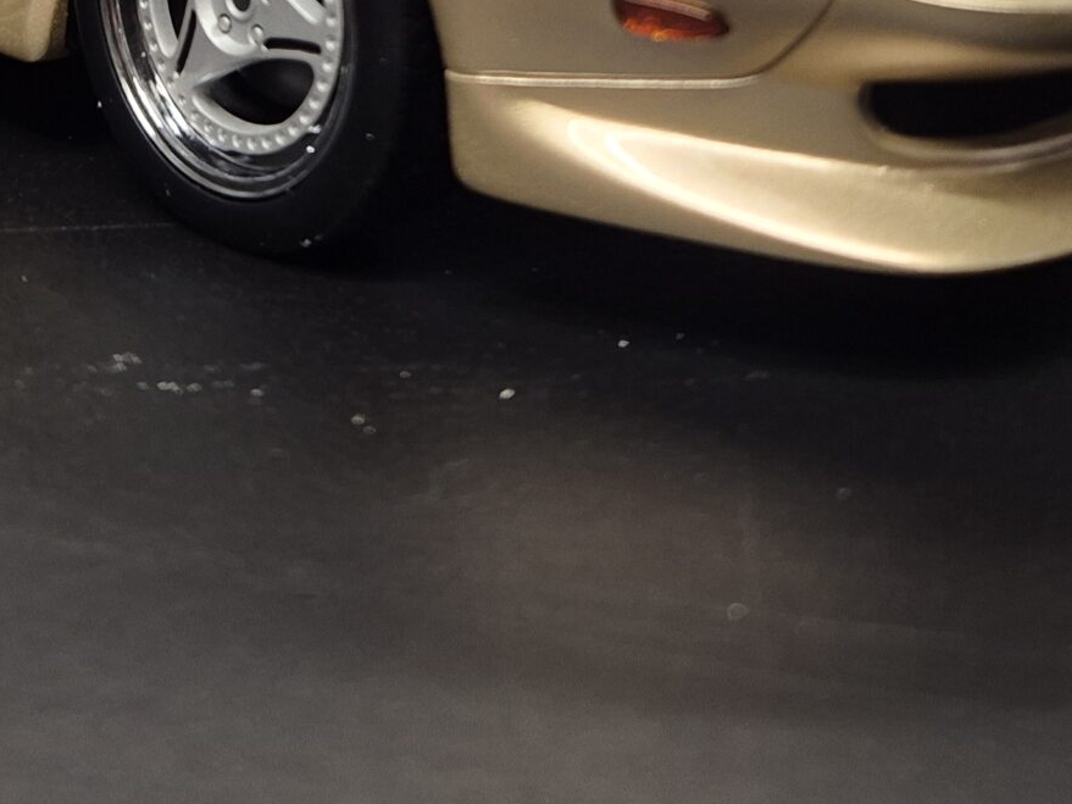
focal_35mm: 67
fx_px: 2075
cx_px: 360
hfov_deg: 28.8
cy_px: -359
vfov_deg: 19.5
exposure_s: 1/100
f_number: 1.8
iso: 200
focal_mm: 5.4
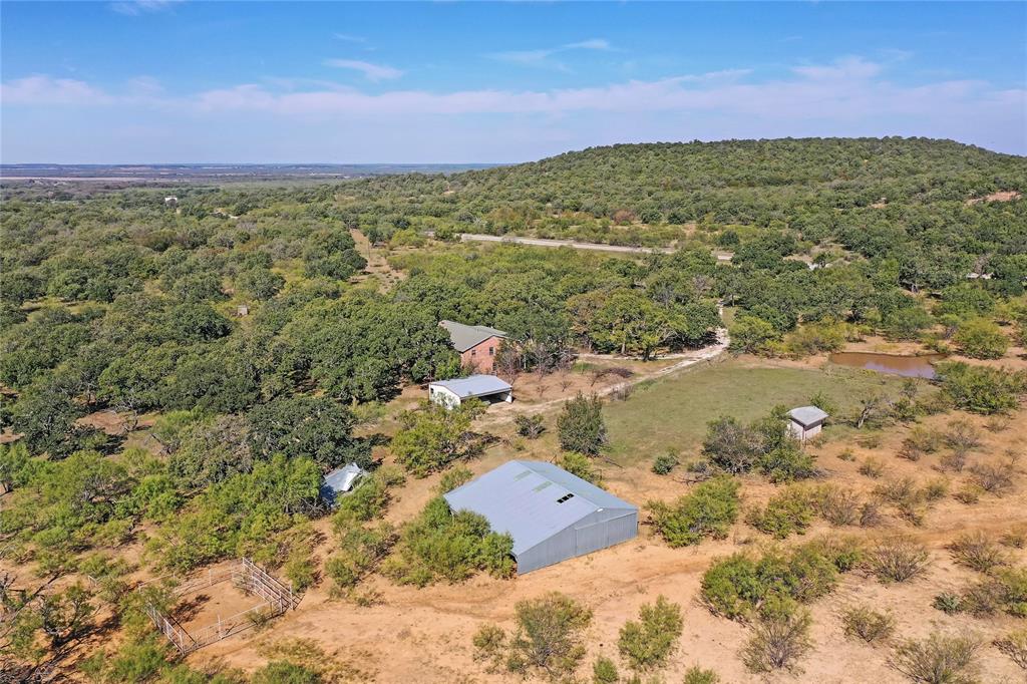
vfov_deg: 46.4
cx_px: 514
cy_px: 342
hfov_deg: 65.5
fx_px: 798
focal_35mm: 28
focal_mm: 10.26
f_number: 6.3
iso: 100
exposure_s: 1/640
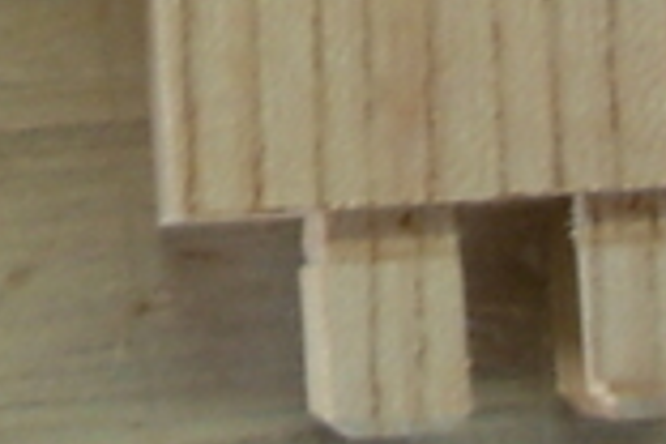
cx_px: -13
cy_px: -649
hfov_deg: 6.8
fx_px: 5624
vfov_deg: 4.4
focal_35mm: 304
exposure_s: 1/11.3
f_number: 2.9
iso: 79
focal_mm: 6.3
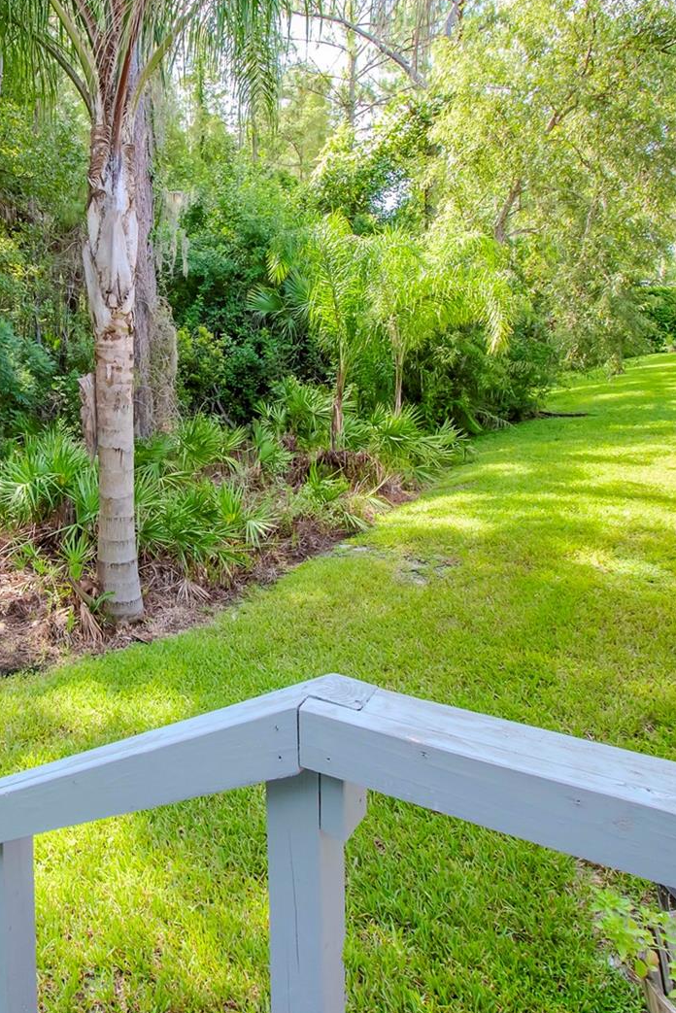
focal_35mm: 23
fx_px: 647
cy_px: 503
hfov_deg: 50.7
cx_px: 106
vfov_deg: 76.1
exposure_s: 1/60
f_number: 11
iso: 800
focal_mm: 10
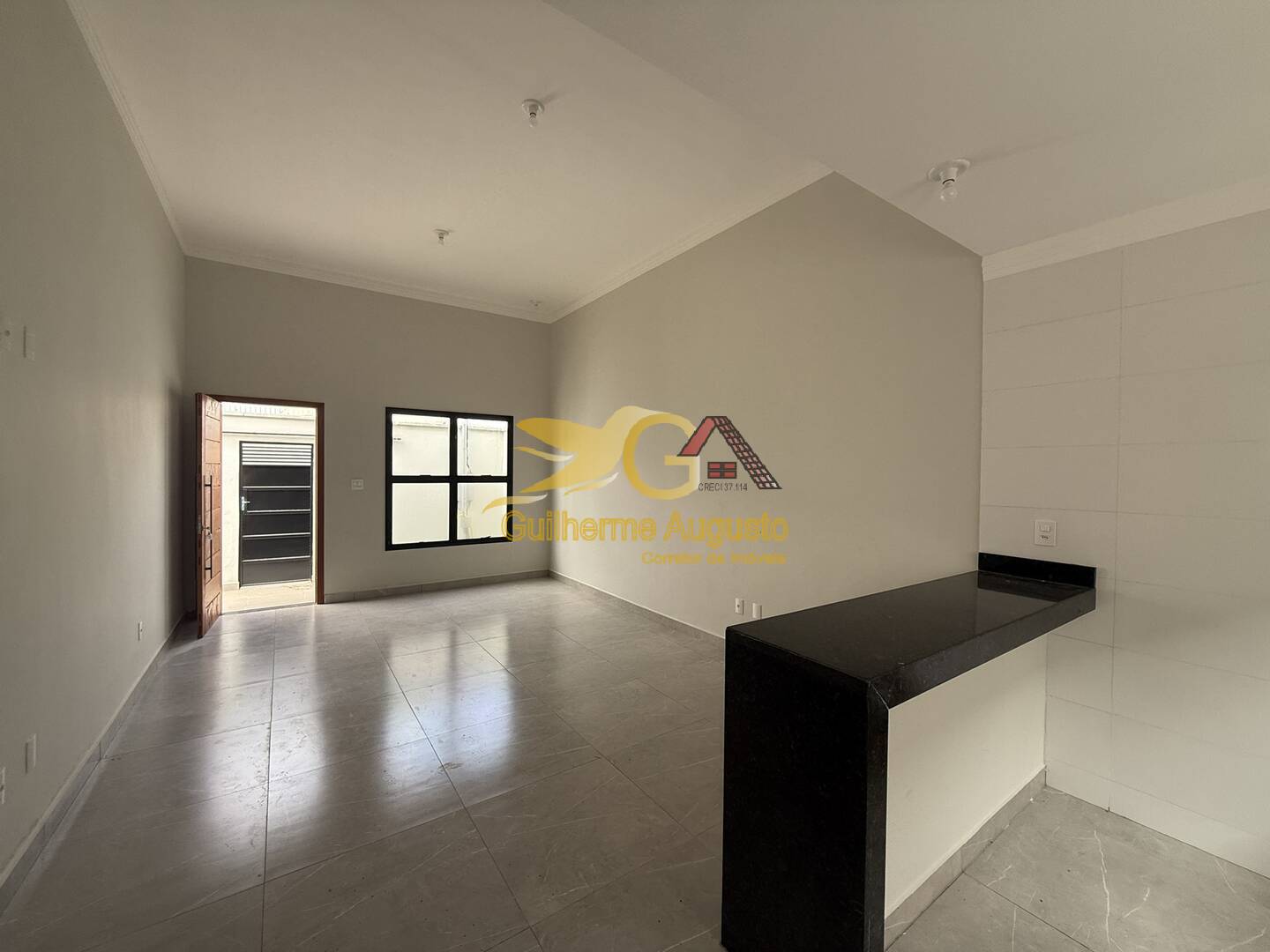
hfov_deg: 102.1
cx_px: 635
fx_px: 514
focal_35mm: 14
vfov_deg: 85.7
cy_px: 476
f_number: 2.2
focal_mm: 2.22
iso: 64
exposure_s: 1/125
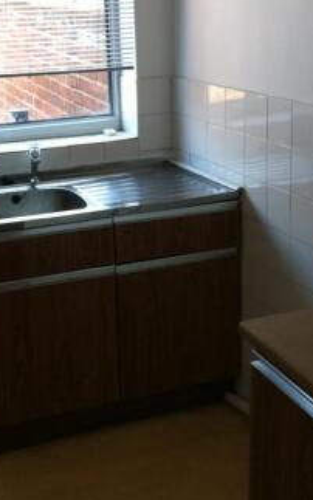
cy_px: 227
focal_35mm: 67
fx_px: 914
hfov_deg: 19.4
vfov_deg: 30.6
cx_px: 108
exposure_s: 1/33
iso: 100
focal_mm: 3.85
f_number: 2.8
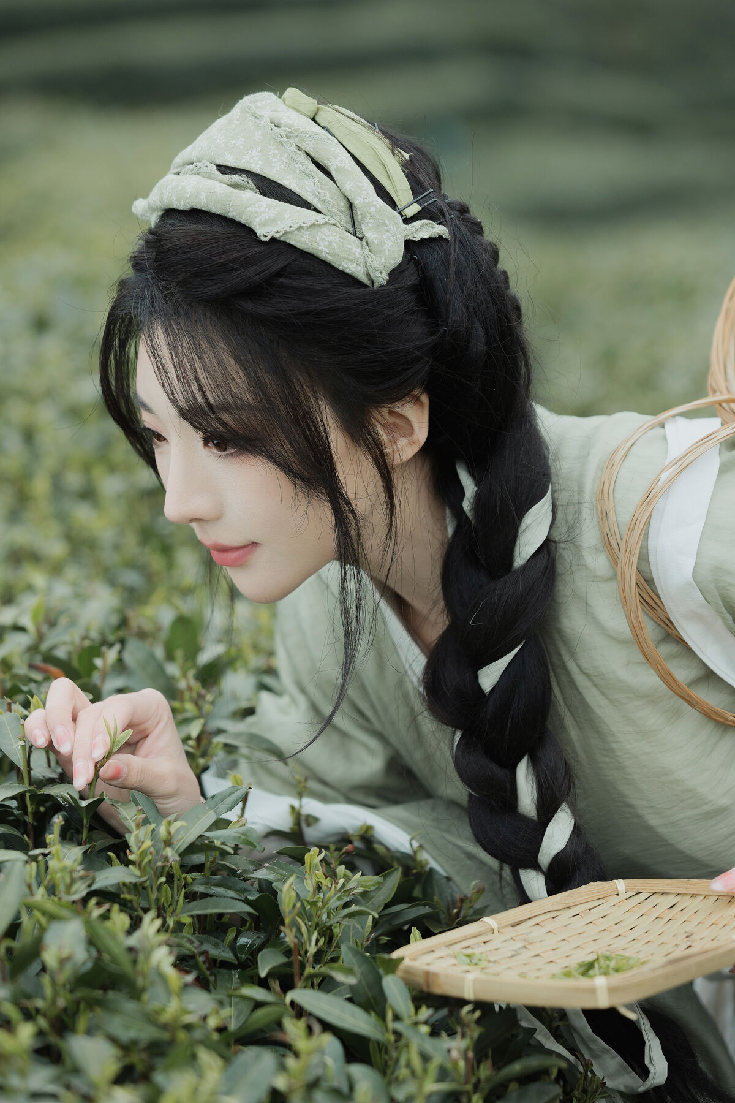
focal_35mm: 107
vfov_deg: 19.1
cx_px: 368
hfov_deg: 12.8
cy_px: 552
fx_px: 3277
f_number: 4
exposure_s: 1/640
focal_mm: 108
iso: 320
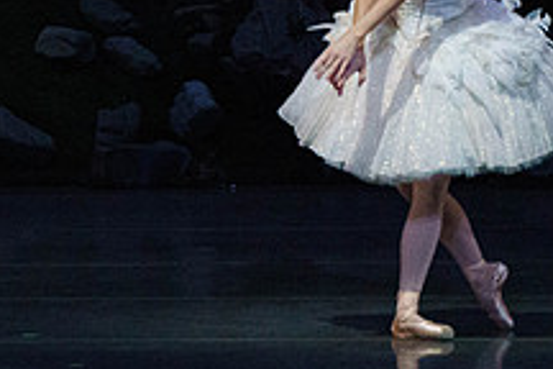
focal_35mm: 910
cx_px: -5
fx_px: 13978
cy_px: -65
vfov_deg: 1.5
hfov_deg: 2.3
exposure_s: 1/320
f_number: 5.6
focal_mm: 339
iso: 8000
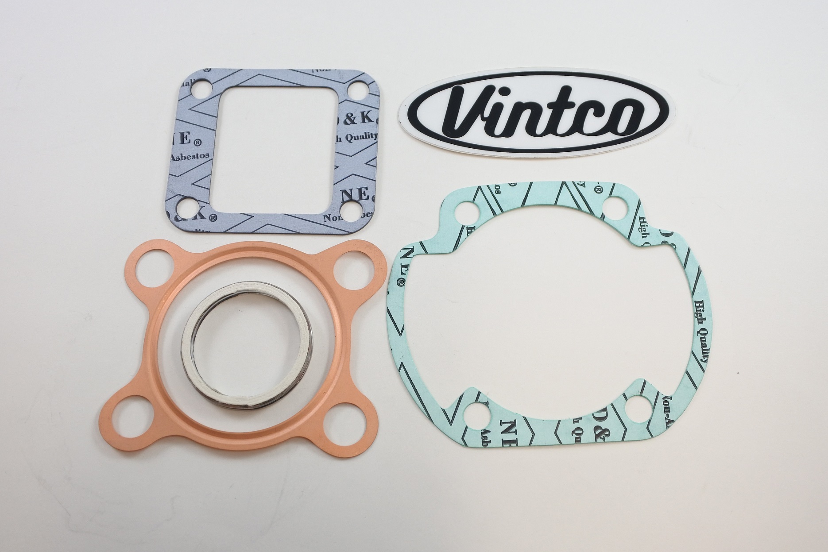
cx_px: 414
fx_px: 805
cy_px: 276
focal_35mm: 35
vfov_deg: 37.9
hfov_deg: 54.4
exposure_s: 1/125
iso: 400
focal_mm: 13.1
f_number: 4
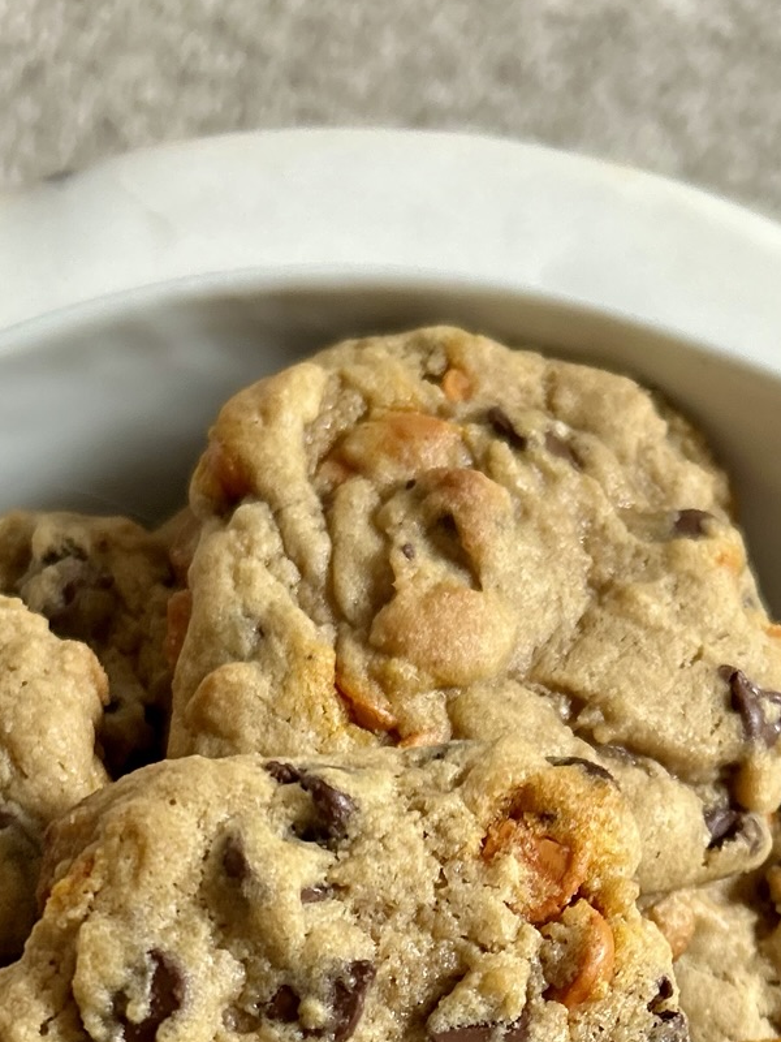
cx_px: 435
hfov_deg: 22.6
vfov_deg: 27.9
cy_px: 1056
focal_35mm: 65
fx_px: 1955
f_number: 1.5
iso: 200
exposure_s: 1/60
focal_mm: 5.7
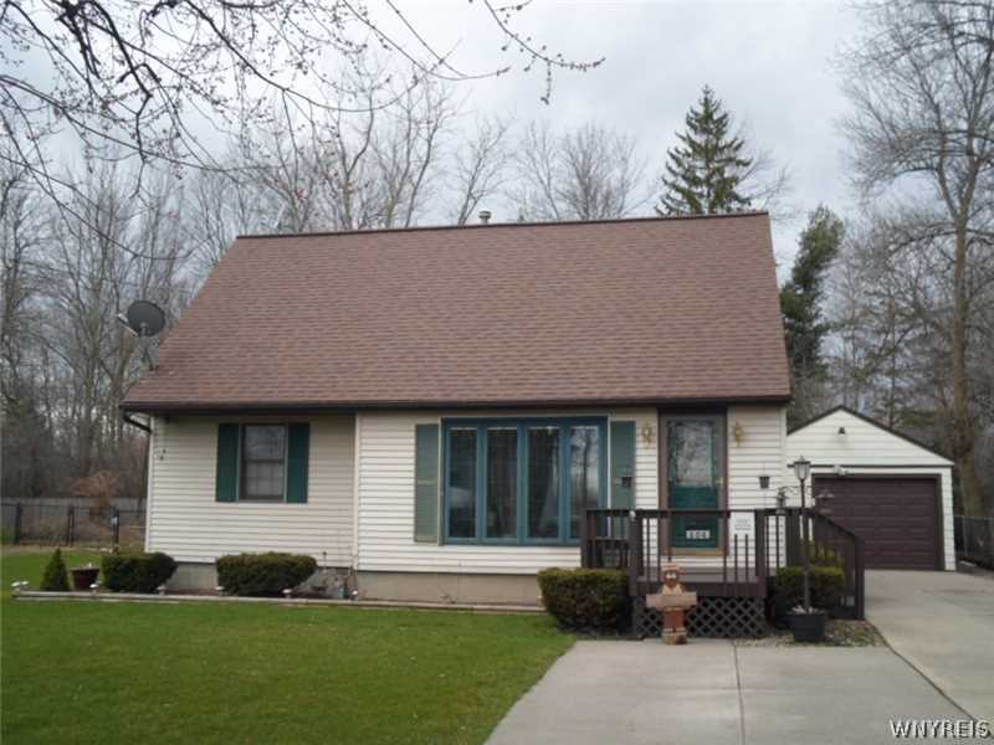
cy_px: 372
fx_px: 1034
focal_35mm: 36
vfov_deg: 39.7
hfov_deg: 51.4
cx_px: 497
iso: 160
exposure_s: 1/45
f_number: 3
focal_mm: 6.5
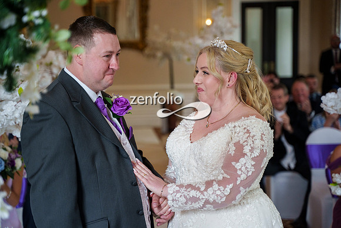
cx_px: 170
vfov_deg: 17.4
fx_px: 743
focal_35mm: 78
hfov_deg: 25.9
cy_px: 114
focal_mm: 75
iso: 1600
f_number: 2.8
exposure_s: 1/500
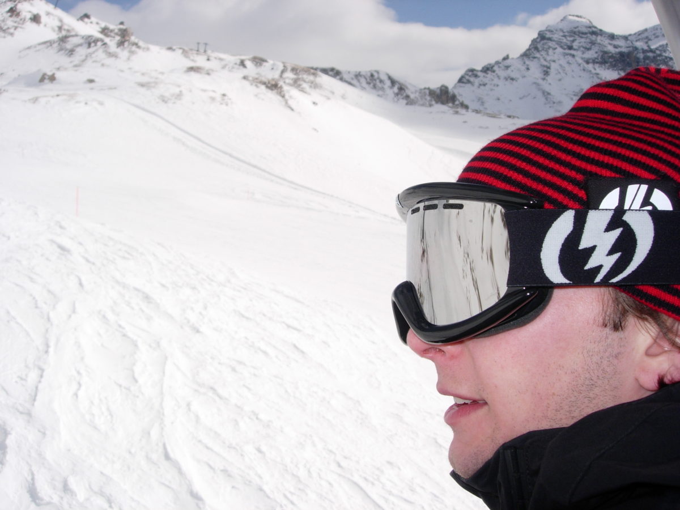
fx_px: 746
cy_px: 255
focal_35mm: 38
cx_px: 340
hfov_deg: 49.0
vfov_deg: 37.7
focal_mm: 7.8
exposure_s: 1/2048
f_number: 4.8
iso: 79
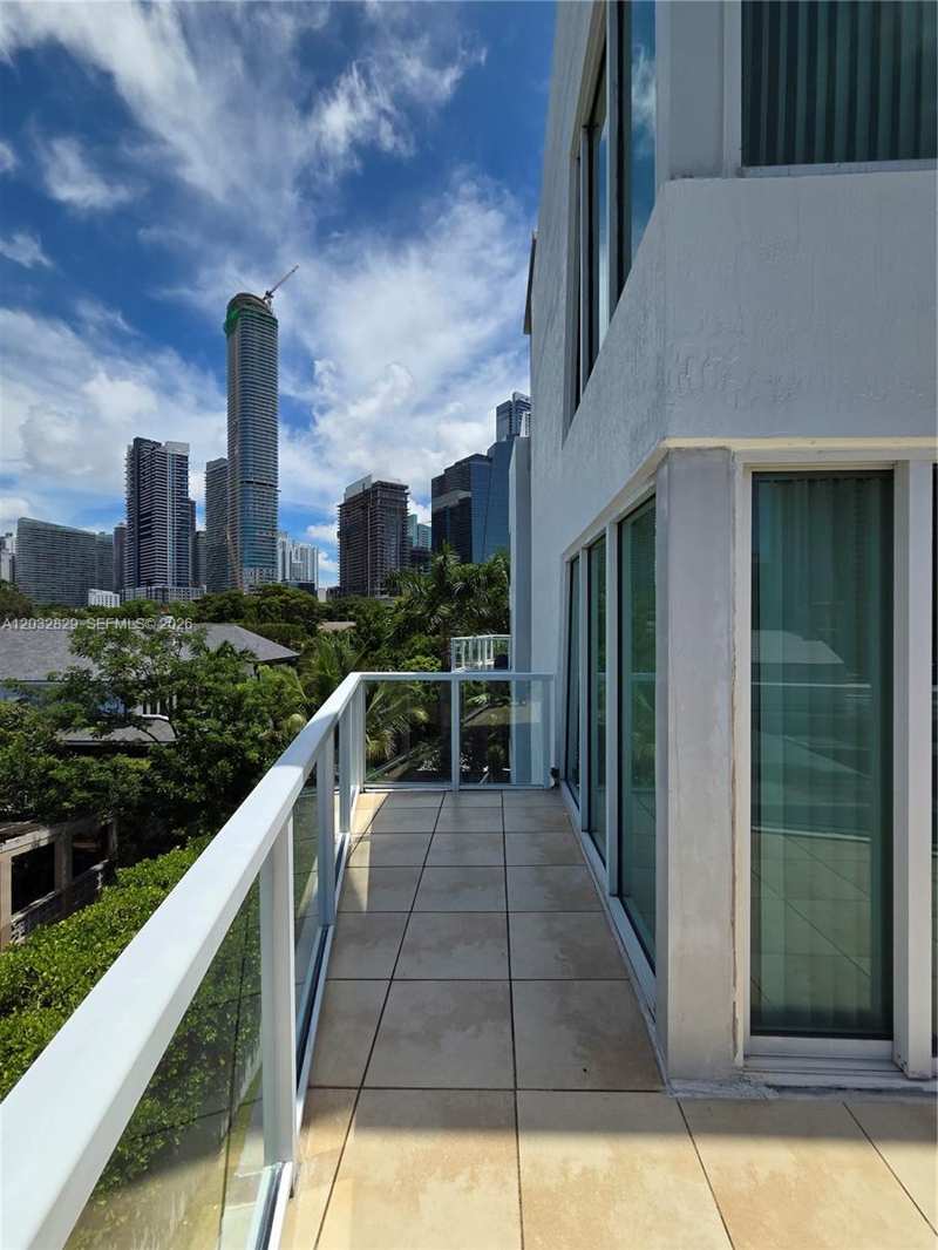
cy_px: 625
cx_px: 469
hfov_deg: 89.9
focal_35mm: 13
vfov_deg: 106.2
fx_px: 469
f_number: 2.2
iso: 50
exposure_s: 1/3569
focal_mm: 2.2
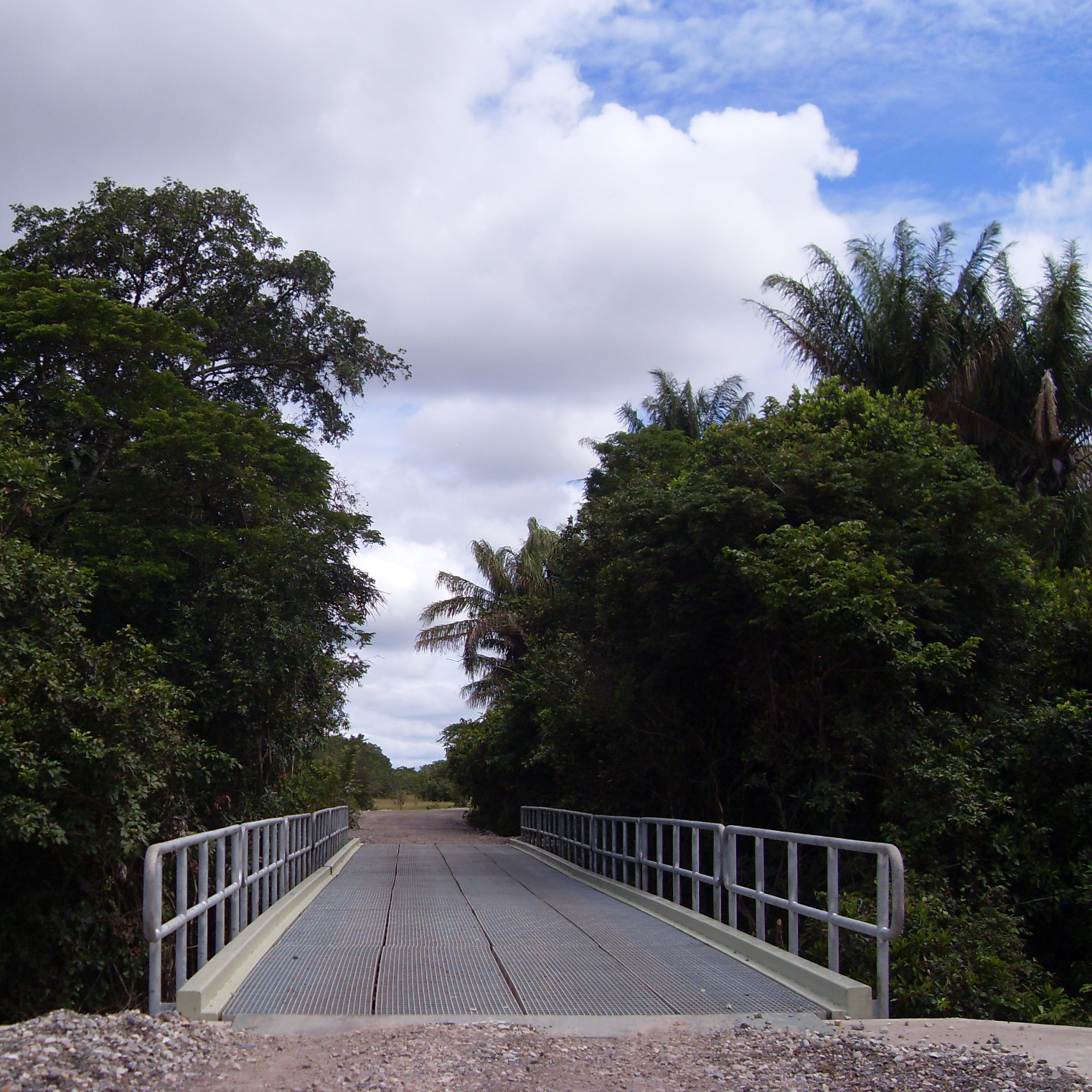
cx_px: 468
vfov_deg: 38.3
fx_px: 1570
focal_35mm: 44
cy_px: 550
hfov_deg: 38.3
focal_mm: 6.3
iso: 80
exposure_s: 1/350
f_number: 7
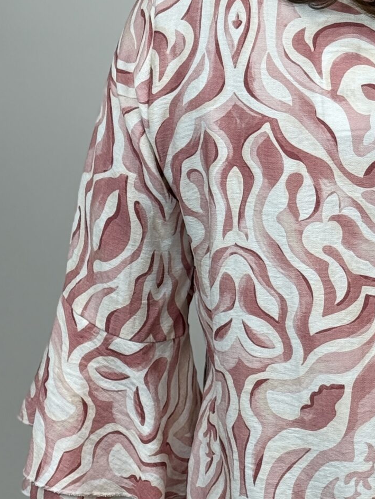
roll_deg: +1.0
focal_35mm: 130
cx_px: 387
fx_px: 1877
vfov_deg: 15.2
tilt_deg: -9.8
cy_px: 206
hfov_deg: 11.3
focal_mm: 6.76
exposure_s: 1/100
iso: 64
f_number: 1.78
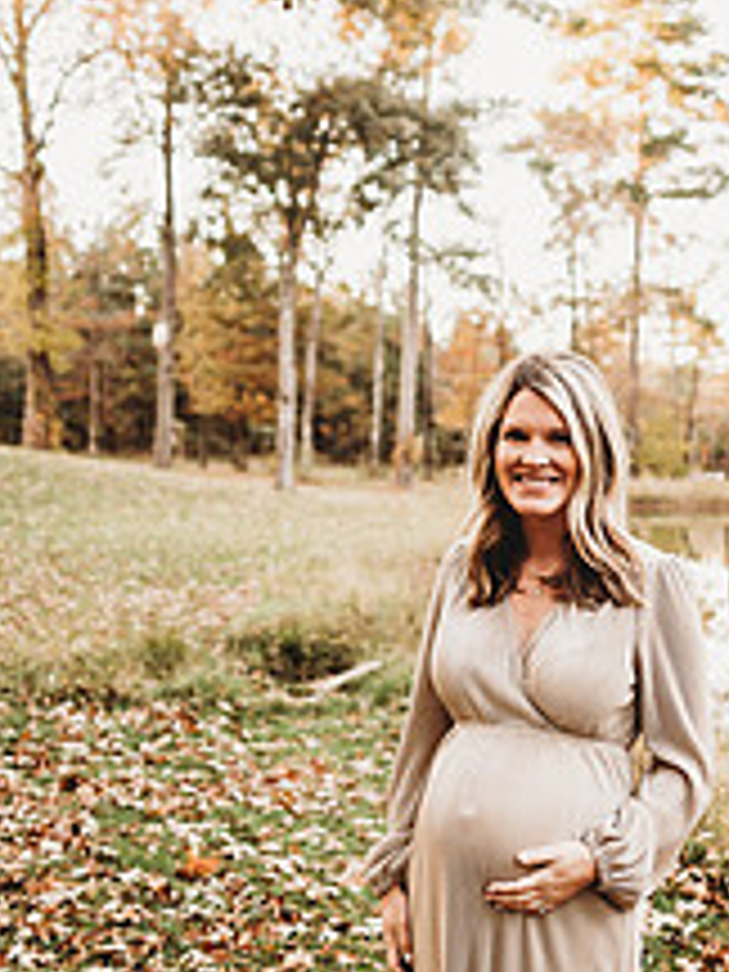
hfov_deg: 29.8
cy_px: 526
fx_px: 1348
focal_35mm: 48
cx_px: 549
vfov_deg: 39.6
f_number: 2.2
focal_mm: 24
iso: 320
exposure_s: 1/200
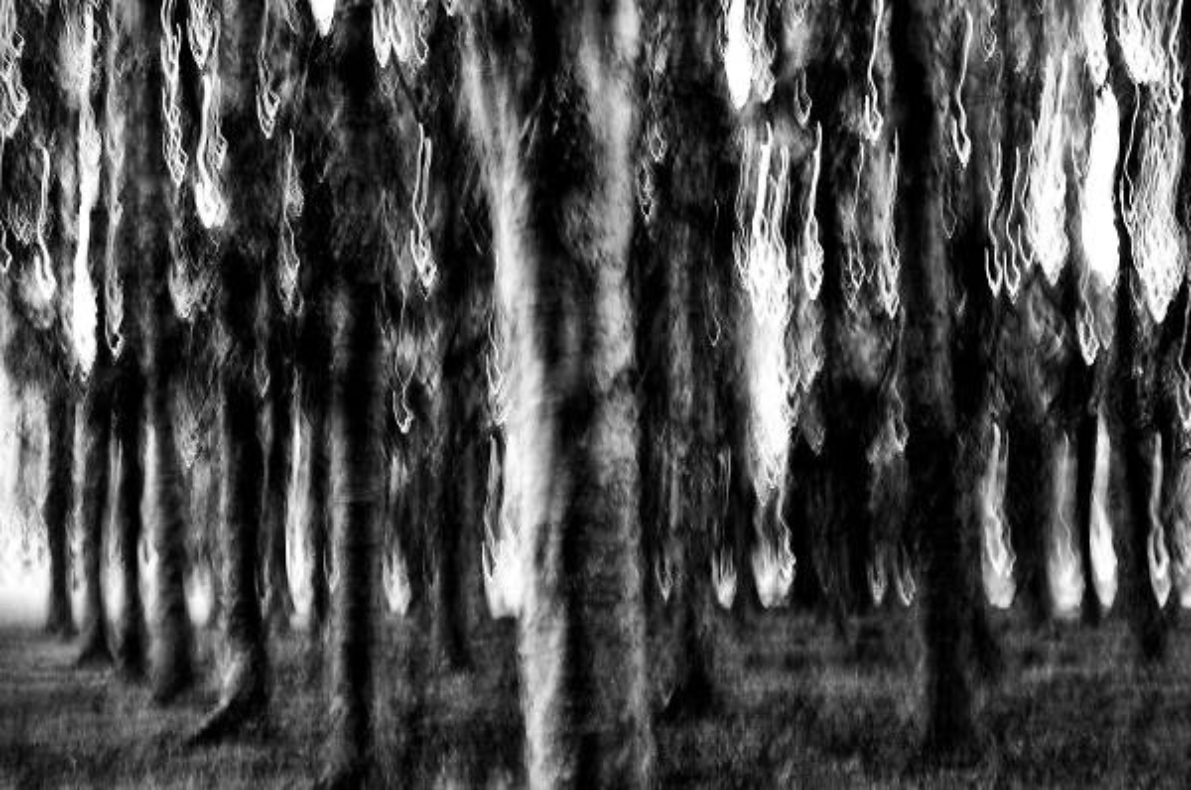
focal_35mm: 52
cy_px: 395
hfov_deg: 38.2
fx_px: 1718
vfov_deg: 25.9
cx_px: 596
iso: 100
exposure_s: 1
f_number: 4.5
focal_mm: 35
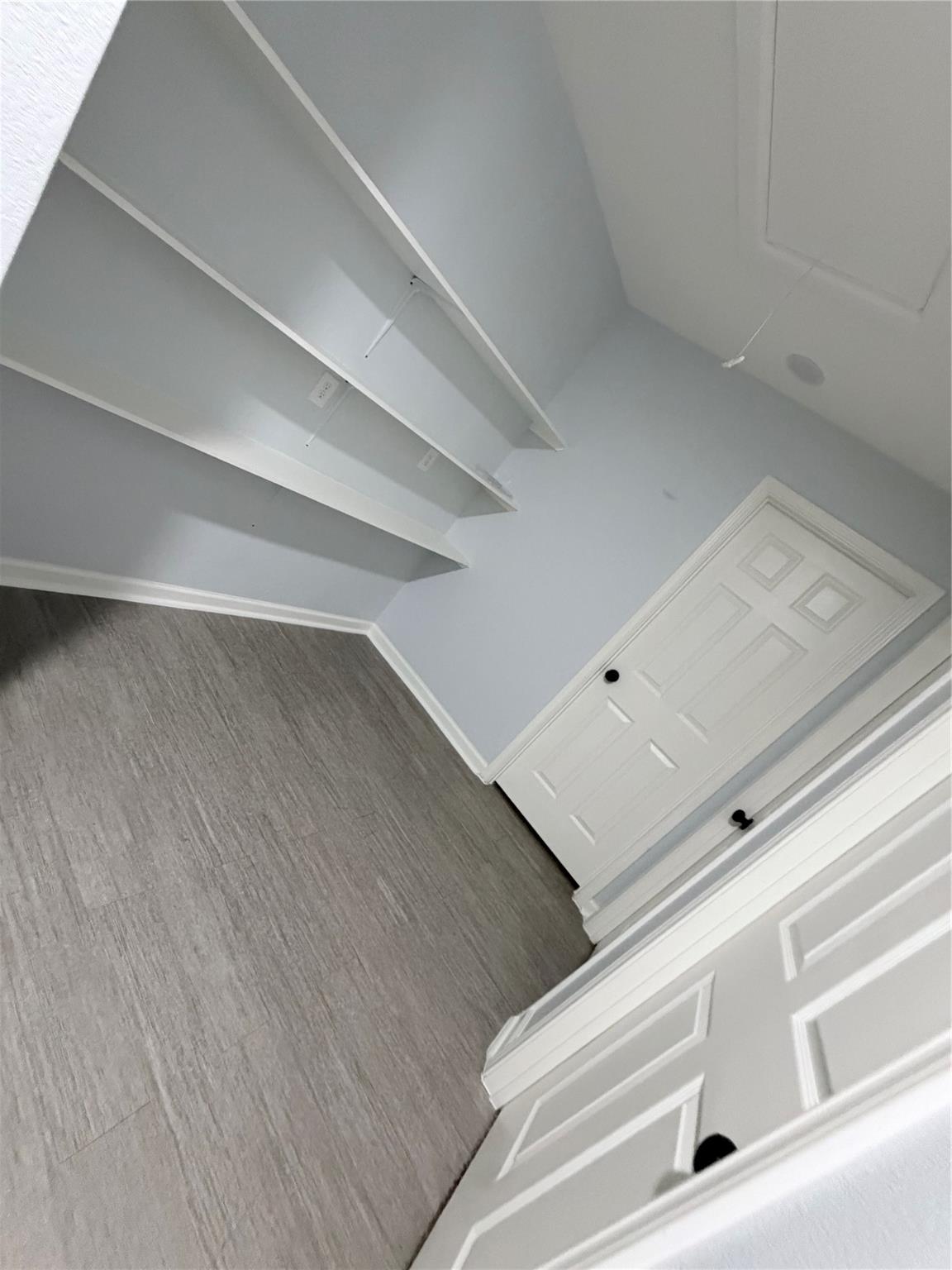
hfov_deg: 85.7
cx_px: 476
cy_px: 635
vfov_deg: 102.1
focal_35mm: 14
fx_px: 513
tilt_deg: -16.7
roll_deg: -40.3
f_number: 2.2
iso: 640
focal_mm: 2.22
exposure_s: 1/60
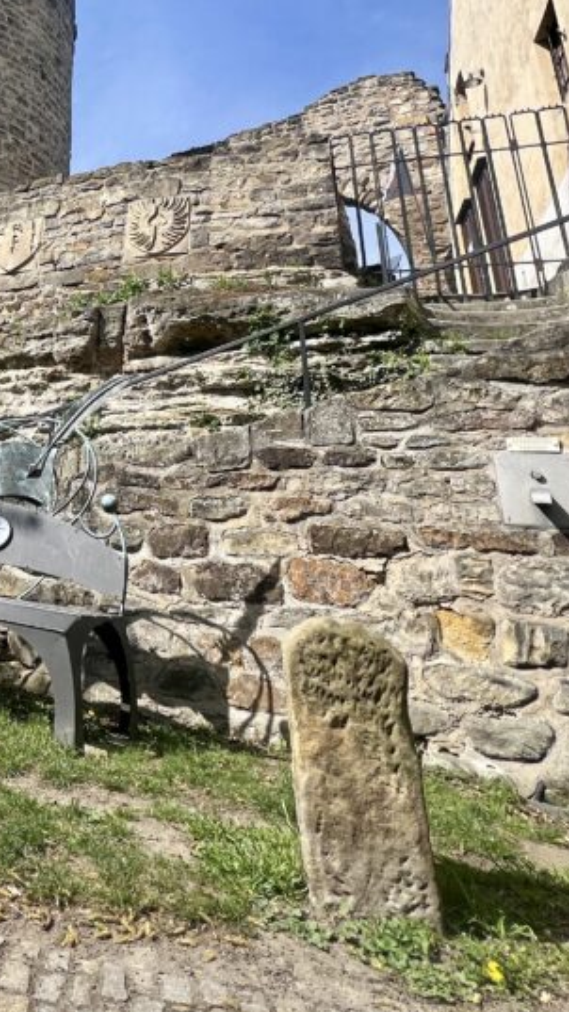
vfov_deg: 64.7
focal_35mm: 27
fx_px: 724
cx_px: -53
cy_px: 226
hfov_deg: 36.5
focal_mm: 1.57
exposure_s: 1/1193
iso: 32
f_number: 1.8
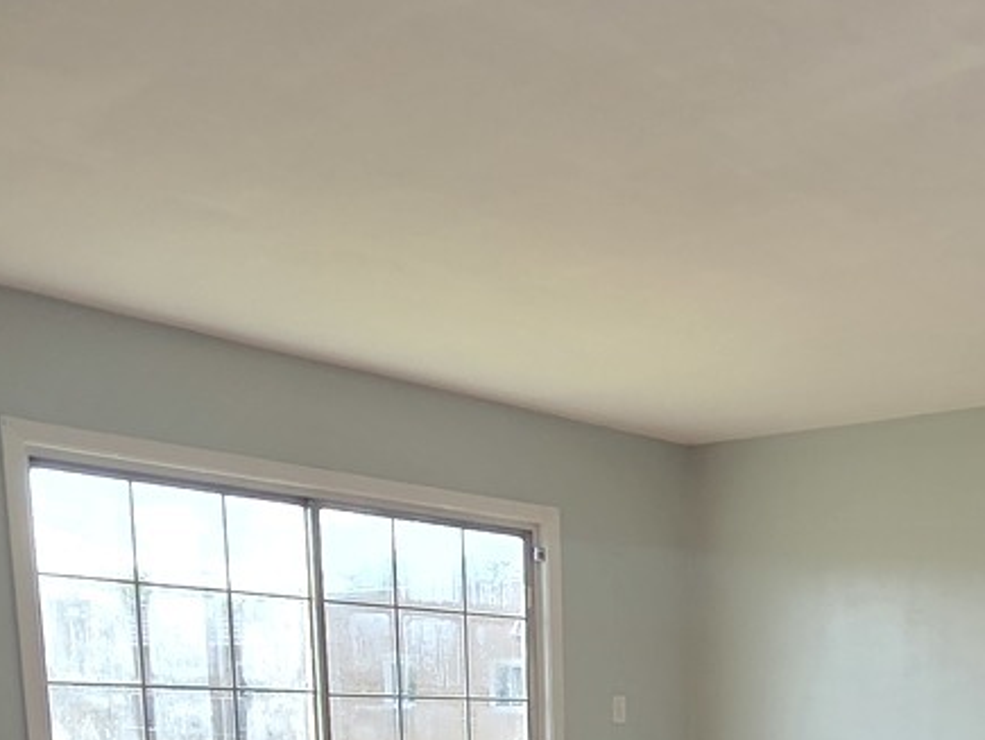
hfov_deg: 40.0
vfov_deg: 27.9
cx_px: 915
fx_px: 1225
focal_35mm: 43
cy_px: 960
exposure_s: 1/231
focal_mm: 2.2
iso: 50
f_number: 2.2
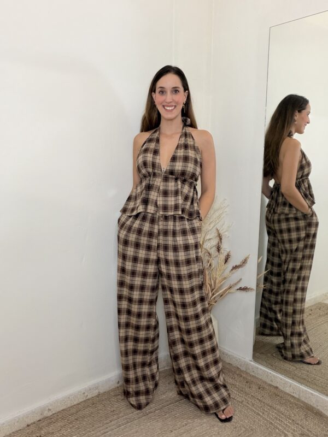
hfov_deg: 46.8
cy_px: 218
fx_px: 379
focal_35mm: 30
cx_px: 164
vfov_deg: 60.0
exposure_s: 1/60
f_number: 1.9
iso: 125
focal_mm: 2.71
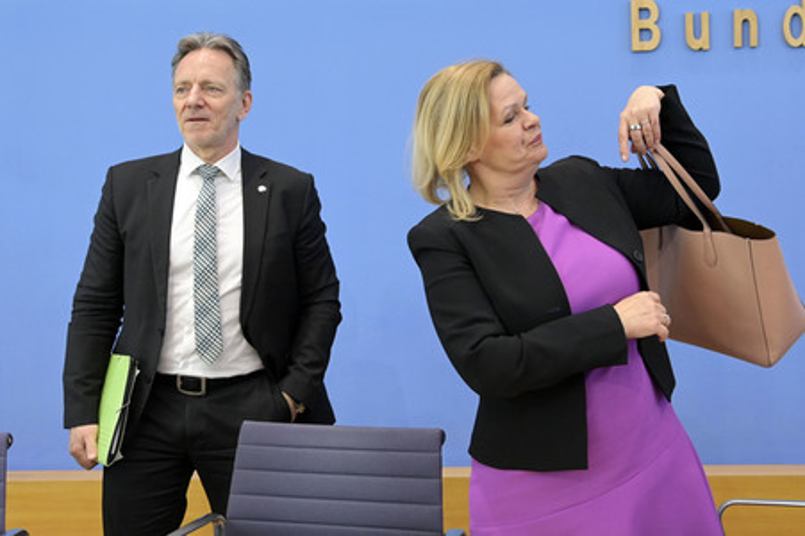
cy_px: 268
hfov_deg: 53.2
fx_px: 804
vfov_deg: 36.8
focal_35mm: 36
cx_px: 402
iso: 4000
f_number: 5.6
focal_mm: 36
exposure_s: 1/500
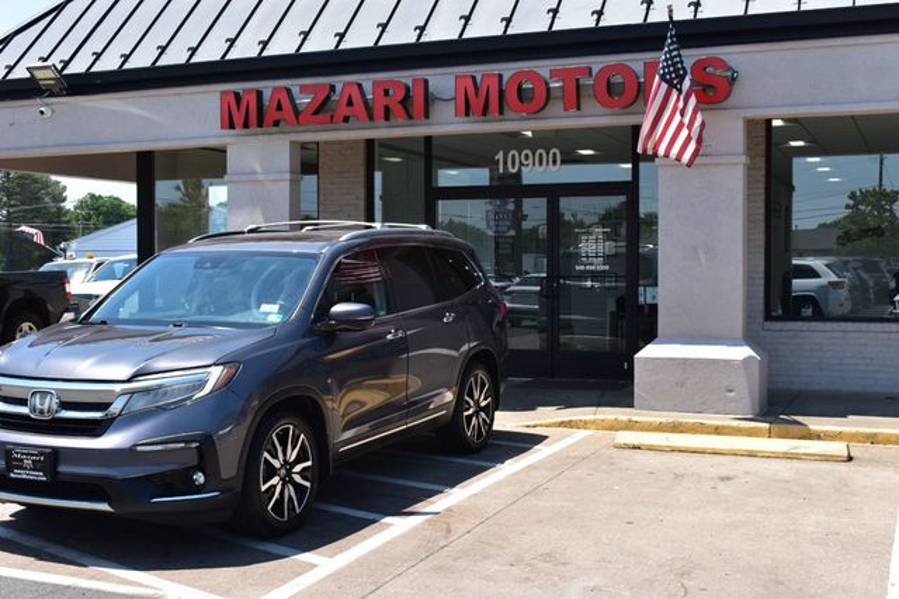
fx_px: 1123
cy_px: 300
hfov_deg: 43.6
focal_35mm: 45
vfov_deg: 29.8
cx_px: 450
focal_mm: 30
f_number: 11
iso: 400
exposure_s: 1/400
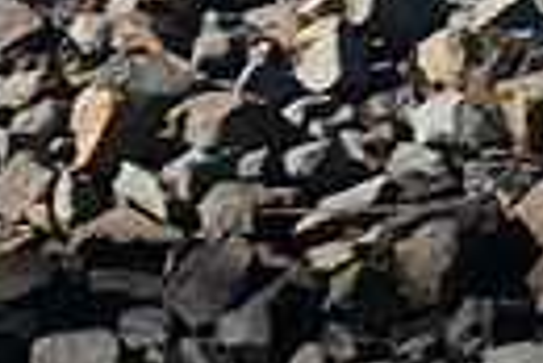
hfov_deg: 2.6
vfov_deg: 1.8
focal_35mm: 778
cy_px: 711
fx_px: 11748
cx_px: 1040
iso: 100
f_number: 10
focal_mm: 116
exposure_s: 1/400
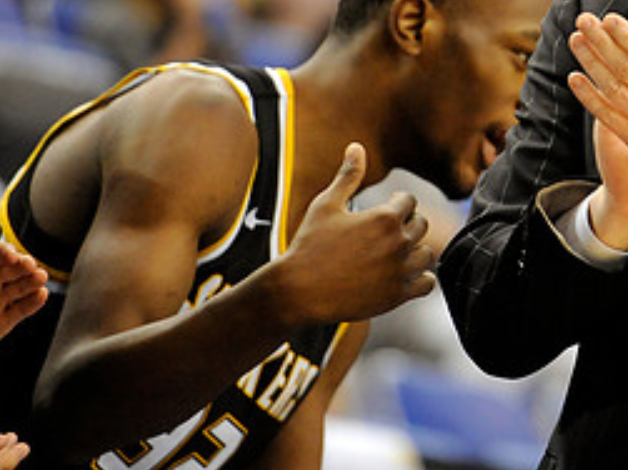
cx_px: 560
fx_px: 8069
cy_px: 21
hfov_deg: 4.5
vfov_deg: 3.3
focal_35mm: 445
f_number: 3.2
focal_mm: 200
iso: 4000
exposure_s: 1/1000
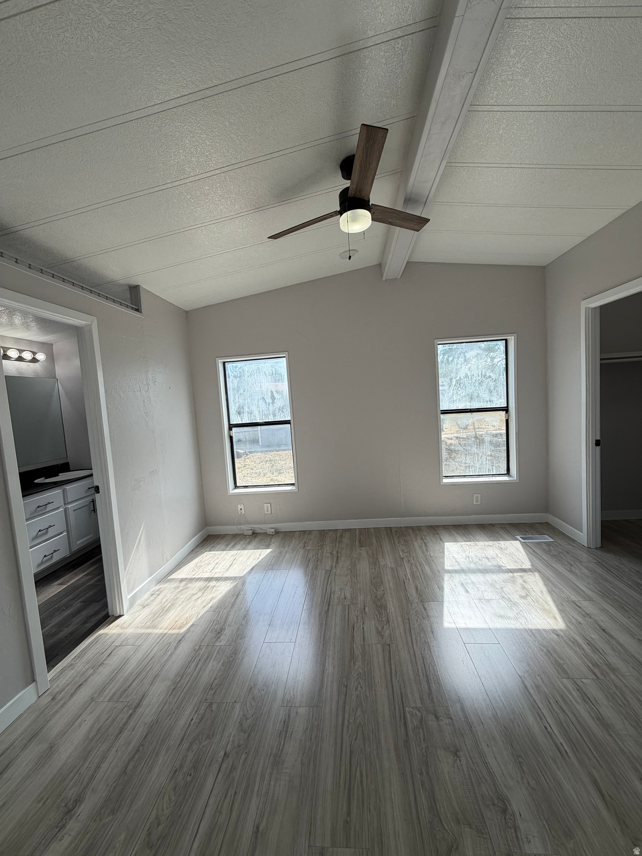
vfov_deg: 102.1
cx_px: 321
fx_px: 346
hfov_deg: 85.7
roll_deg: +3.6
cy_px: 428
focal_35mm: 14
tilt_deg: -3.9
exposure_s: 1/502
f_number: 2.2
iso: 50
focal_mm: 2.22
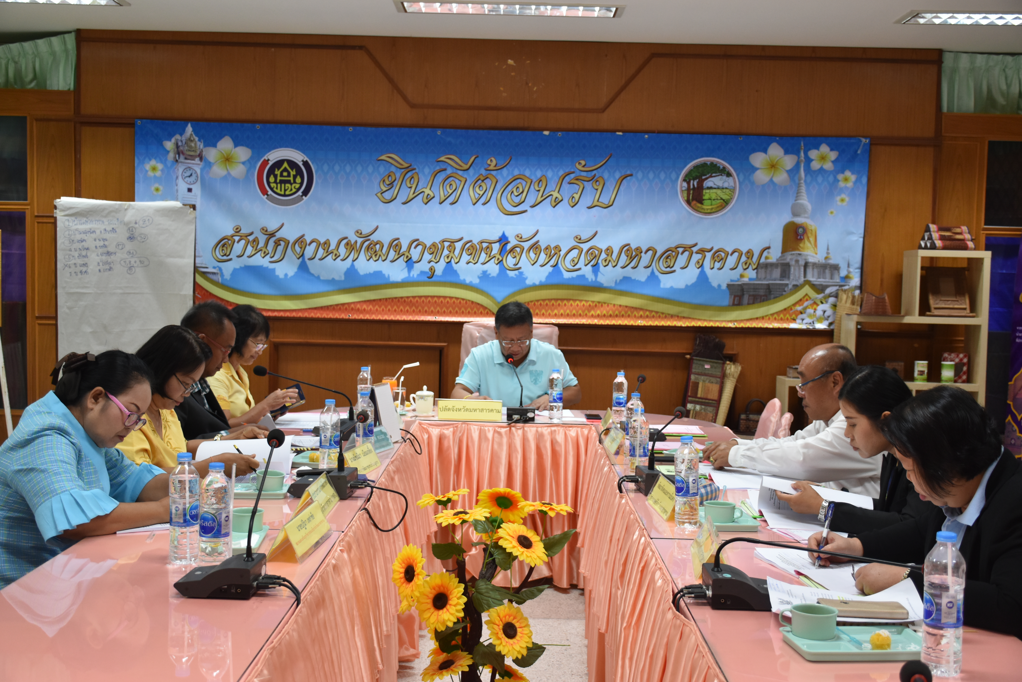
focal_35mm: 40
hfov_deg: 47.9
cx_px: 511
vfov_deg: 33.0
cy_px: 341
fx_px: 1150
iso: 800
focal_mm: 27
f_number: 4.5
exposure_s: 1/80
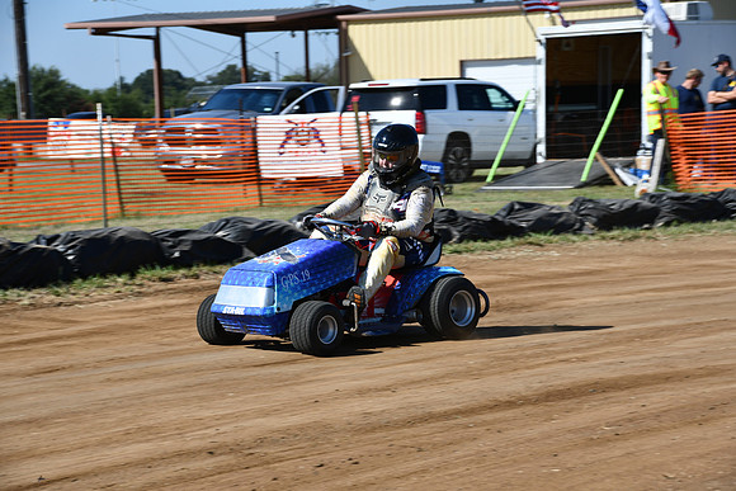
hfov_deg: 18.3
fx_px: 2290
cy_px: 246
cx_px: 368
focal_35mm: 112
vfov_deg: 12.2
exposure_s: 1/250
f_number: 8
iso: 100
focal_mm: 75
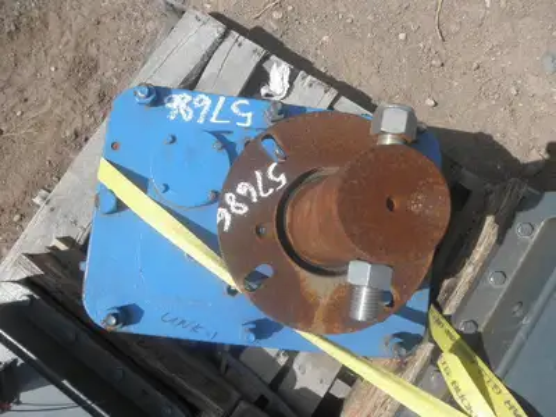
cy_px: 208
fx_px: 450
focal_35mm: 28
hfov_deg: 63.4
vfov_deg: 49.7
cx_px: 278
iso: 64
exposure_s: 1/160
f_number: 8.5
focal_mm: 5
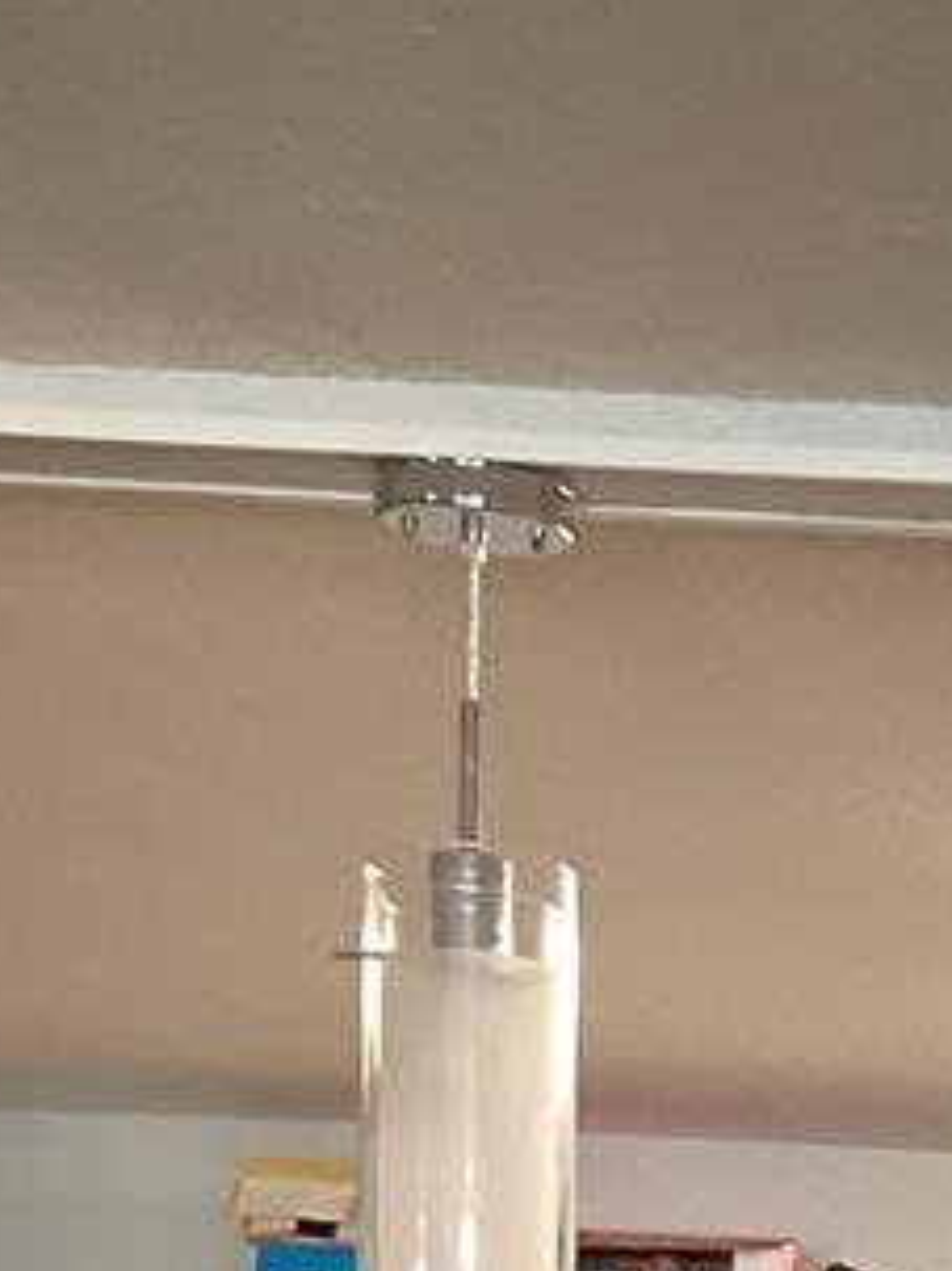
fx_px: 4220
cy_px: 2131
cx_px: 1753
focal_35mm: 115
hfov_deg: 11.8
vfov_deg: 15.3
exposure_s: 1/30
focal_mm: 3
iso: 320
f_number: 1.8
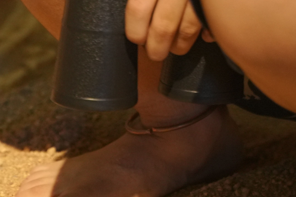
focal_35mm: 275
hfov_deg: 7.4
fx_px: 2261
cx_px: -73
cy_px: 317
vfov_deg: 5.0
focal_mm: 75
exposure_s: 1/160
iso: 2000
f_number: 3.5
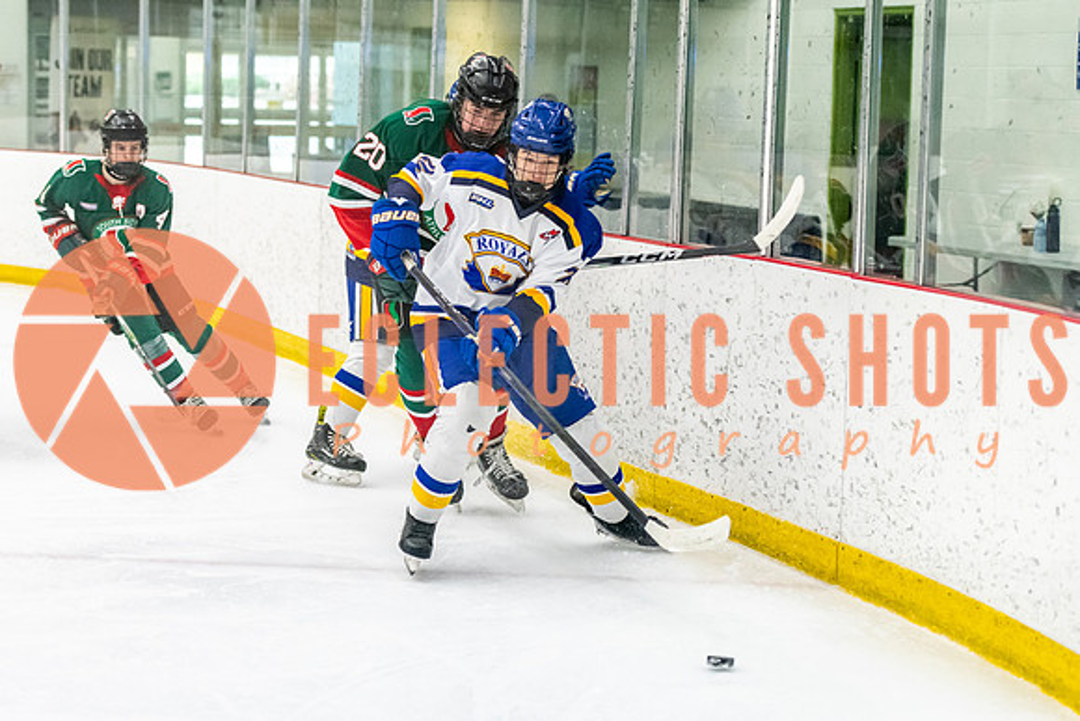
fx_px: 2565
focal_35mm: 85
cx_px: 499
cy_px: 335
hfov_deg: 23.8
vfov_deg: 16.0
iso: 4000
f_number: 2.8
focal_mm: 70
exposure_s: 1/800
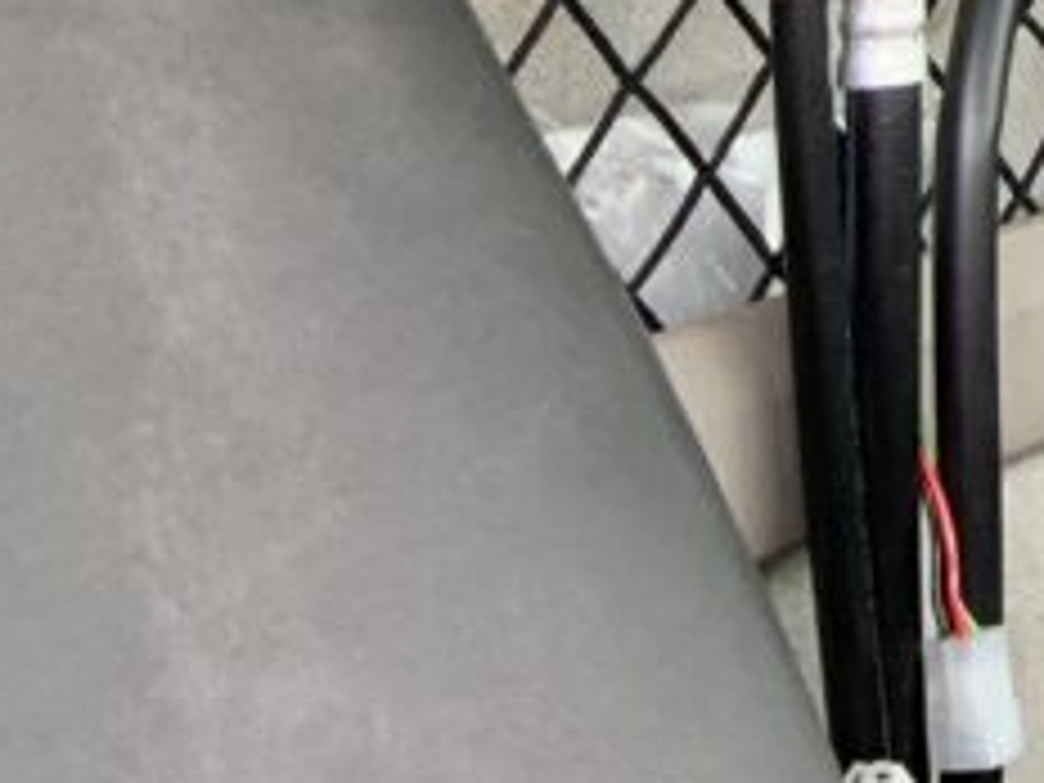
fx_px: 3860
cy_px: -922
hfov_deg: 13.8
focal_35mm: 128
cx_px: 1845
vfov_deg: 10.4
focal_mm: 3
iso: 32
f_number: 1.8
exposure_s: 1/122
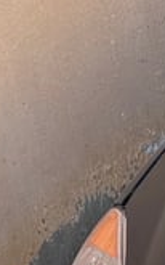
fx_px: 1138
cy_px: 231
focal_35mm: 158
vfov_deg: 13.2
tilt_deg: -26.4
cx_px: 674
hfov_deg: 6.5
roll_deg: +1.1
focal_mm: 6.86
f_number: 1.78
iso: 80
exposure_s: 1/1339
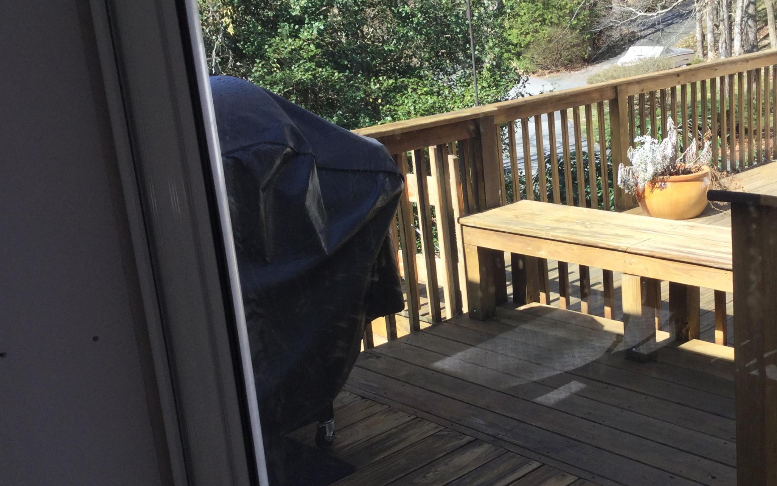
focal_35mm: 48
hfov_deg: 41.5
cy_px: 257
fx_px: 1016
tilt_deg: -14.7
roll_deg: +5.5
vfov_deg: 26.9
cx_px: 496
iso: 25
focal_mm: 3.3
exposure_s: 1/409
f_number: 2.4
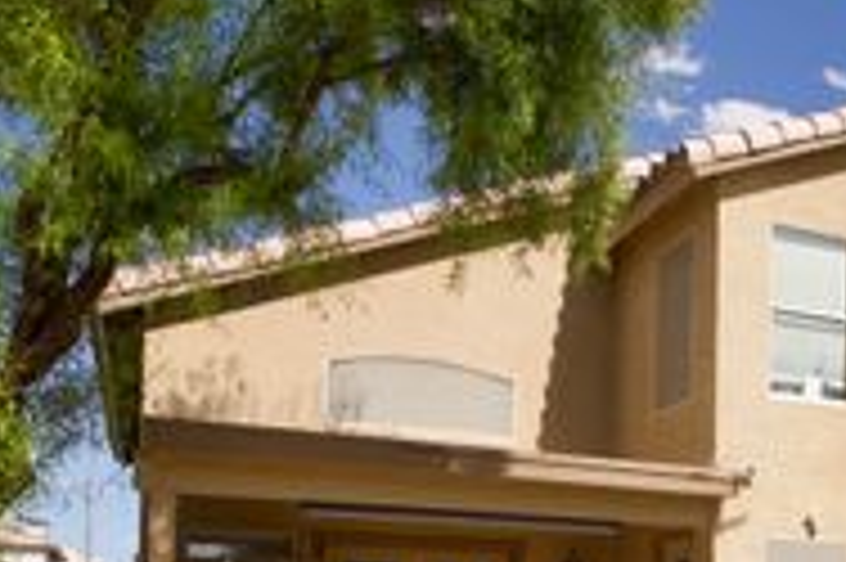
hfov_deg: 37.8
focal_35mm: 48
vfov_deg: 25.5
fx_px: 1127
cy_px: 650
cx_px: 796
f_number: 8
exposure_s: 1/250
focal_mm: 18
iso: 100
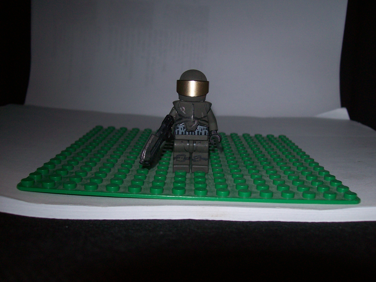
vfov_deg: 38.7
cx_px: 192
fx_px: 402
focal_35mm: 37
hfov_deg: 50.1
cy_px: 137
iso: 80
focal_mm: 6
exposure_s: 1/64
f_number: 2.7
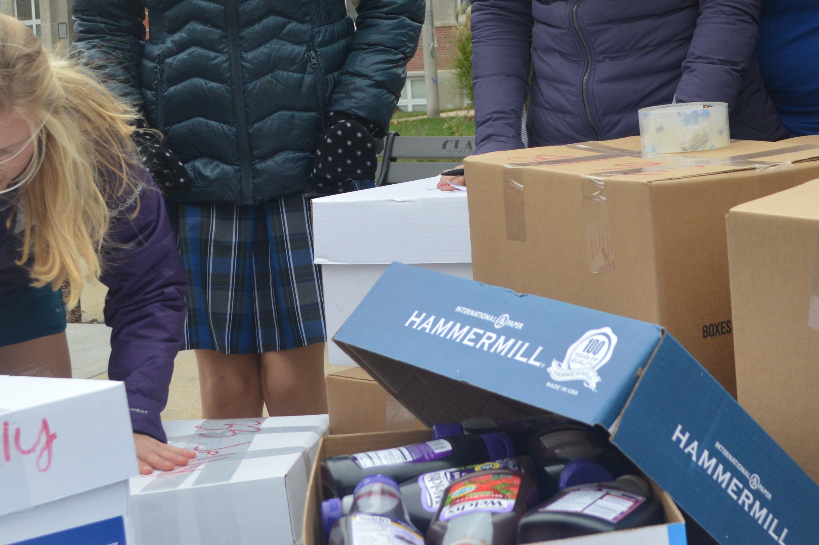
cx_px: 519
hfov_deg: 29.1
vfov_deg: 19.5
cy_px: 100
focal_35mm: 69
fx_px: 1568
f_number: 5.6
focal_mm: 24
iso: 280
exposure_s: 1/125
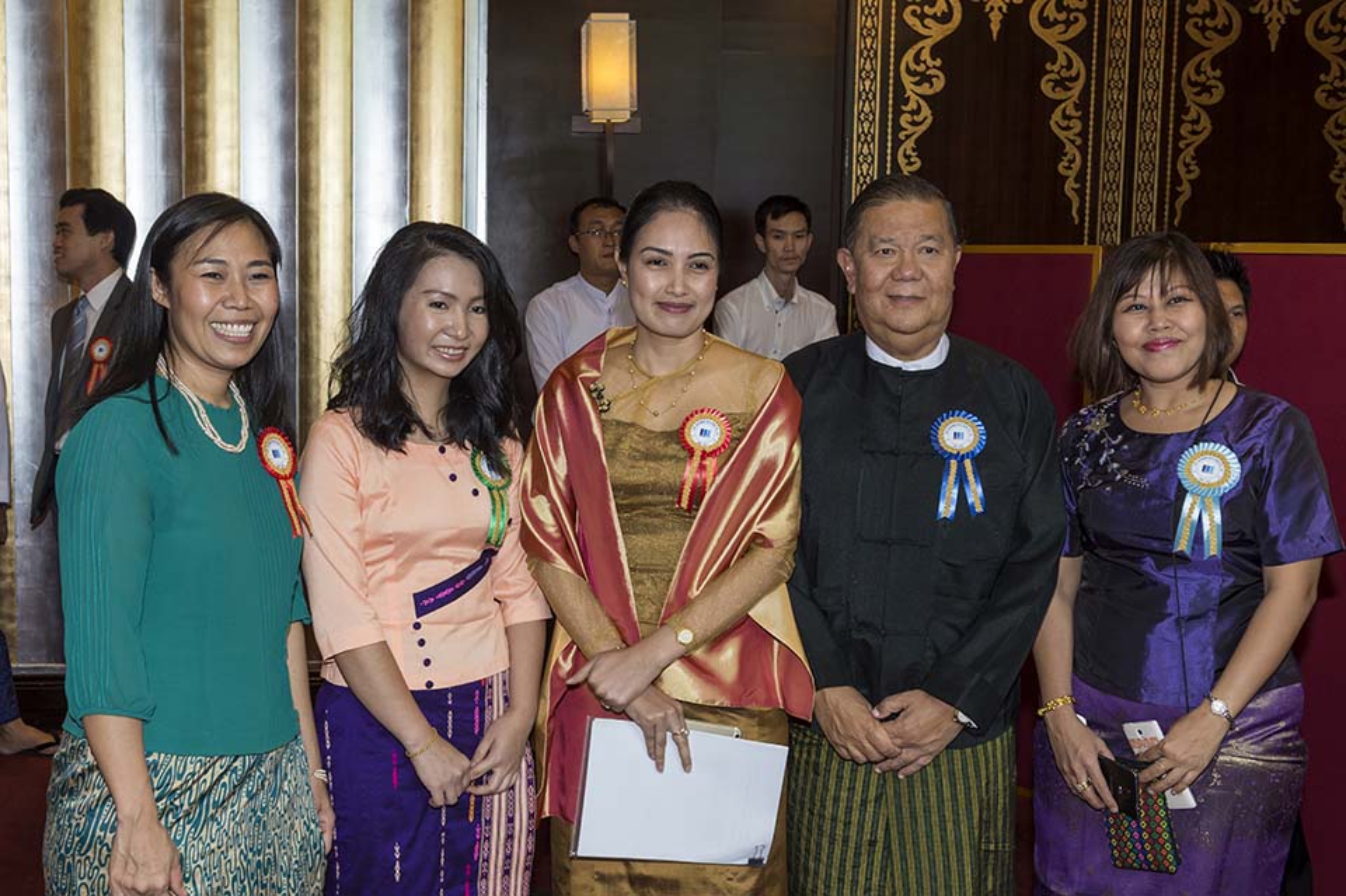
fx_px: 1420
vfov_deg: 35.0
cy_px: 448
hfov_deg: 50.7
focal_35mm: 38
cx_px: 673
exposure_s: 1/60
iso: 800
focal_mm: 38
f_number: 9
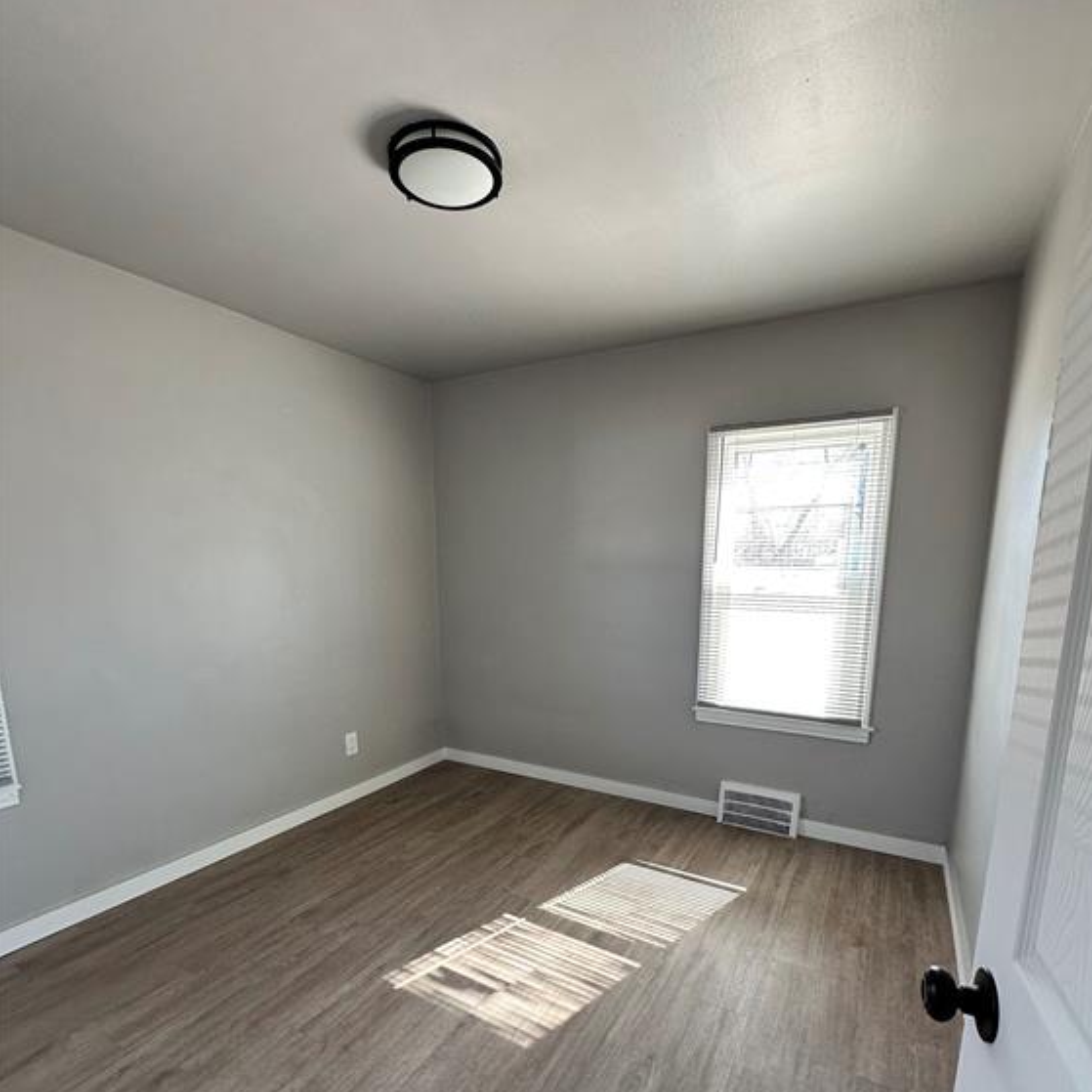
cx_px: 559
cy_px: 668
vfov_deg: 82.7
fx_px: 607
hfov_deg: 84.0
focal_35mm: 17
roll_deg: -0.3
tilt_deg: -10.9
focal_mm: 2.22
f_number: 2.2
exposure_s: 1/99
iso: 100
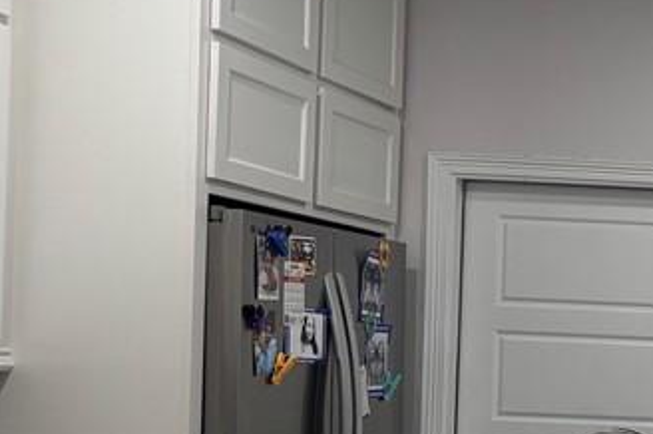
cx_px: 1001
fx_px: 1413
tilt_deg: -0.8
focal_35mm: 78
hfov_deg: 21.5
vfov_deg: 17.1
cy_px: 416
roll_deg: -1.9
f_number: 1.78
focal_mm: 6.76
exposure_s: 1/120
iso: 125
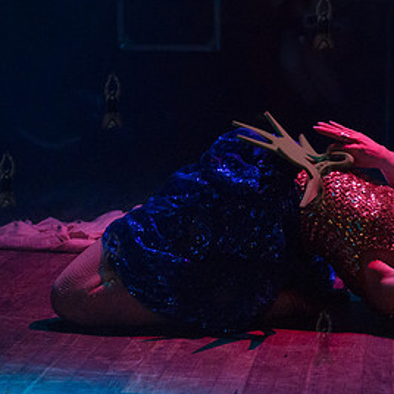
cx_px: 336
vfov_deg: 16.6
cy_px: 222
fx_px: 1352
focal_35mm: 105
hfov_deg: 16.4
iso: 5000
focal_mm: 45
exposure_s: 1/320
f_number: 2.8
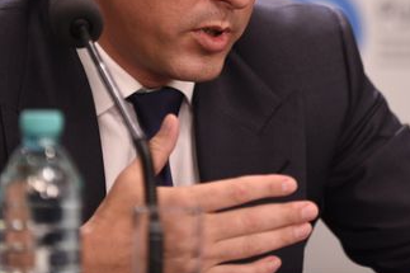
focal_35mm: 434
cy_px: -5
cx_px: 259
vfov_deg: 3.2
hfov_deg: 4.8
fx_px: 4940
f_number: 4
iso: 1600
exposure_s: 1/320
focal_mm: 200
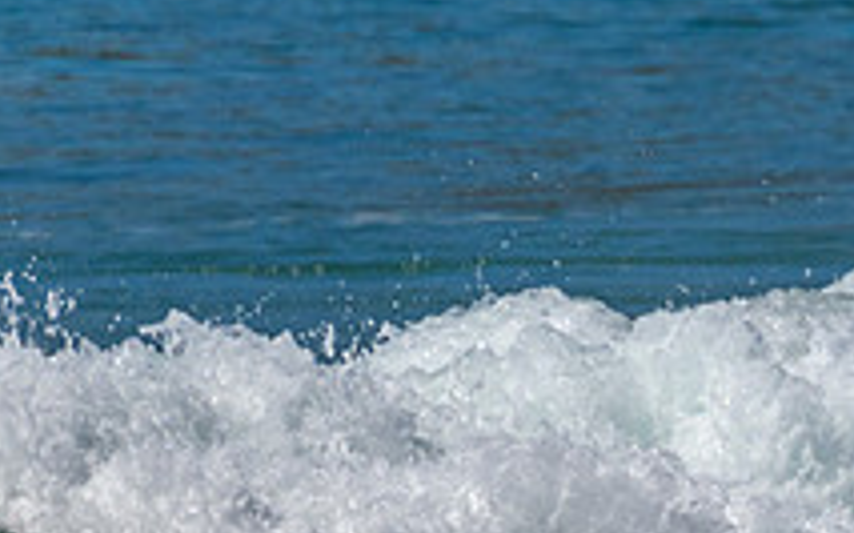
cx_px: 1122
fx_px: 71131
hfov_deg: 0.7
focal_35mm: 3057
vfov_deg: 0.4
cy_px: 615
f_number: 11
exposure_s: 1/2000
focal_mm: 800
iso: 560
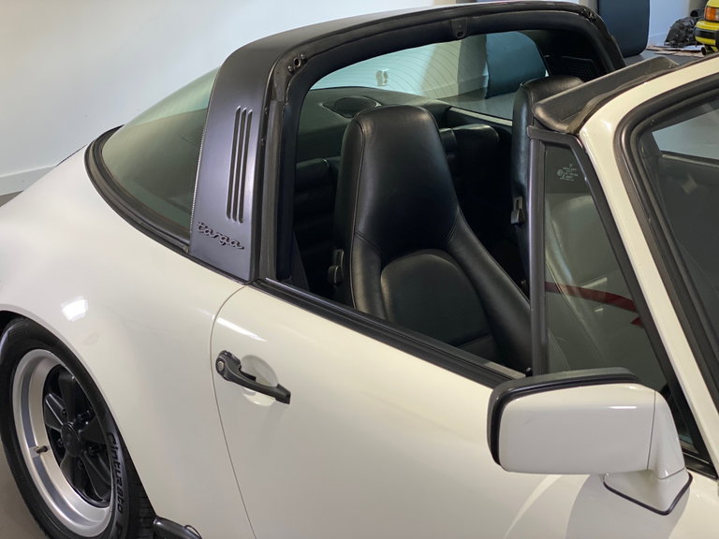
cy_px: 270
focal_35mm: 52
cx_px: 360
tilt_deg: -19.7
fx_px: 1080
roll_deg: +1.2
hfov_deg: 36.8
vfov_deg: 28.0
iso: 200
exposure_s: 1/40
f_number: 2
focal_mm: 6
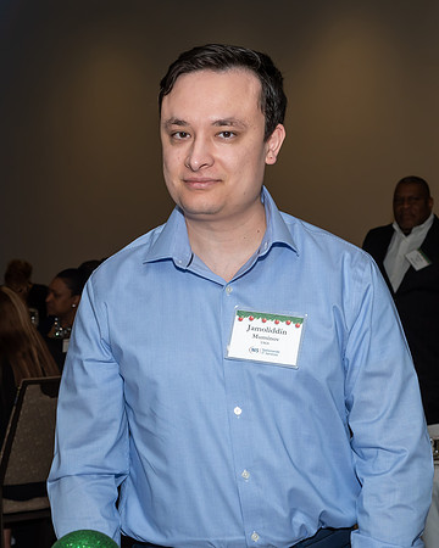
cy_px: 286
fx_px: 1432
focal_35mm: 88
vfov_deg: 21.7
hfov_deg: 17.3
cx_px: 115
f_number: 6.3
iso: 400
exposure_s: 1/250
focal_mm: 35
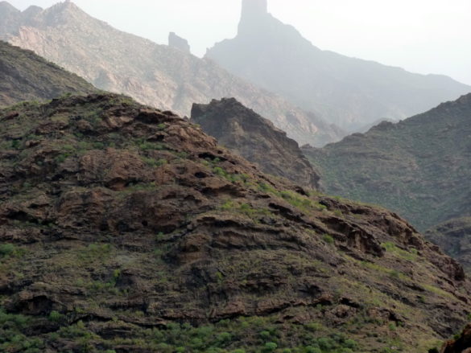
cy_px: 176
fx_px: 1660
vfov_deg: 12.2
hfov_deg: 16.1
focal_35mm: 122
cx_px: 236
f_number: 5
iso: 200
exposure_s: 1/320
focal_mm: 21.6
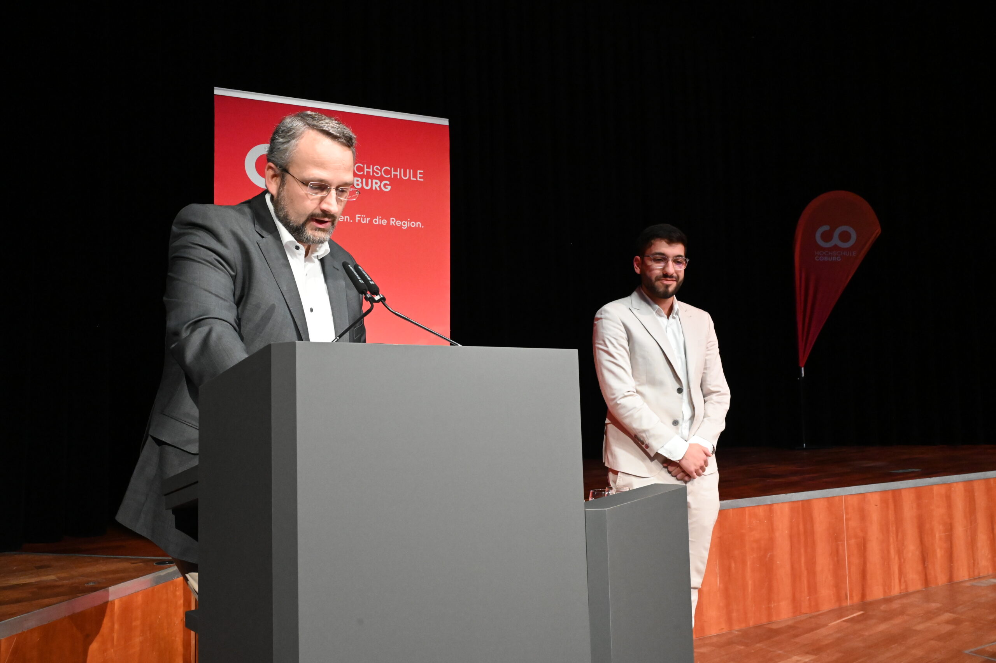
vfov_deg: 42.9
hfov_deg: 61.1
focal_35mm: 30
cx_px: 498
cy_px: 332
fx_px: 843
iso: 10000
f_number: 10
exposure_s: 1/160
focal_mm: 30.5
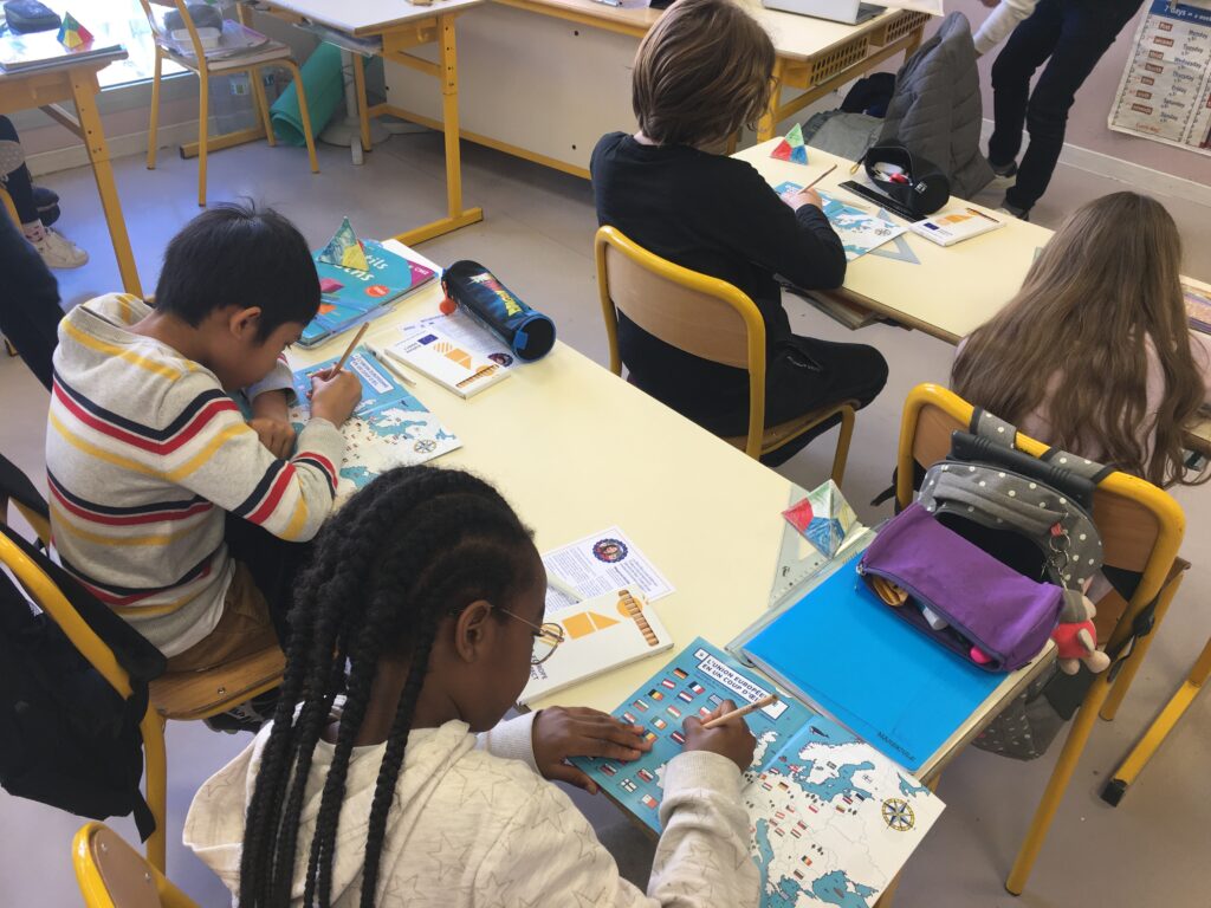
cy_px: 454
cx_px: 606
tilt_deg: -35.9
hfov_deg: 61.7
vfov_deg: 48.2
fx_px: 1015
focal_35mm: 29
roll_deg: -3.3
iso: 32
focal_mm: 4.15
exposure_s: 1/50
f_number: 2.2
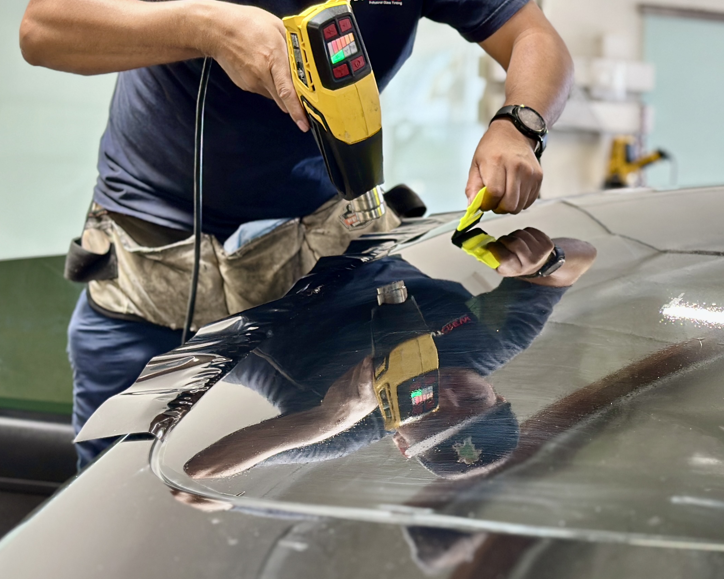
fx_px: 1907
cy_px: 329
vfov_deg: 17.3
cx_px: 536
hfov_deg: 21.3
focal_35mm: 89
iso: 64
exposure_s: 1/60
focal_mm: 6.86
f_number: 1.78
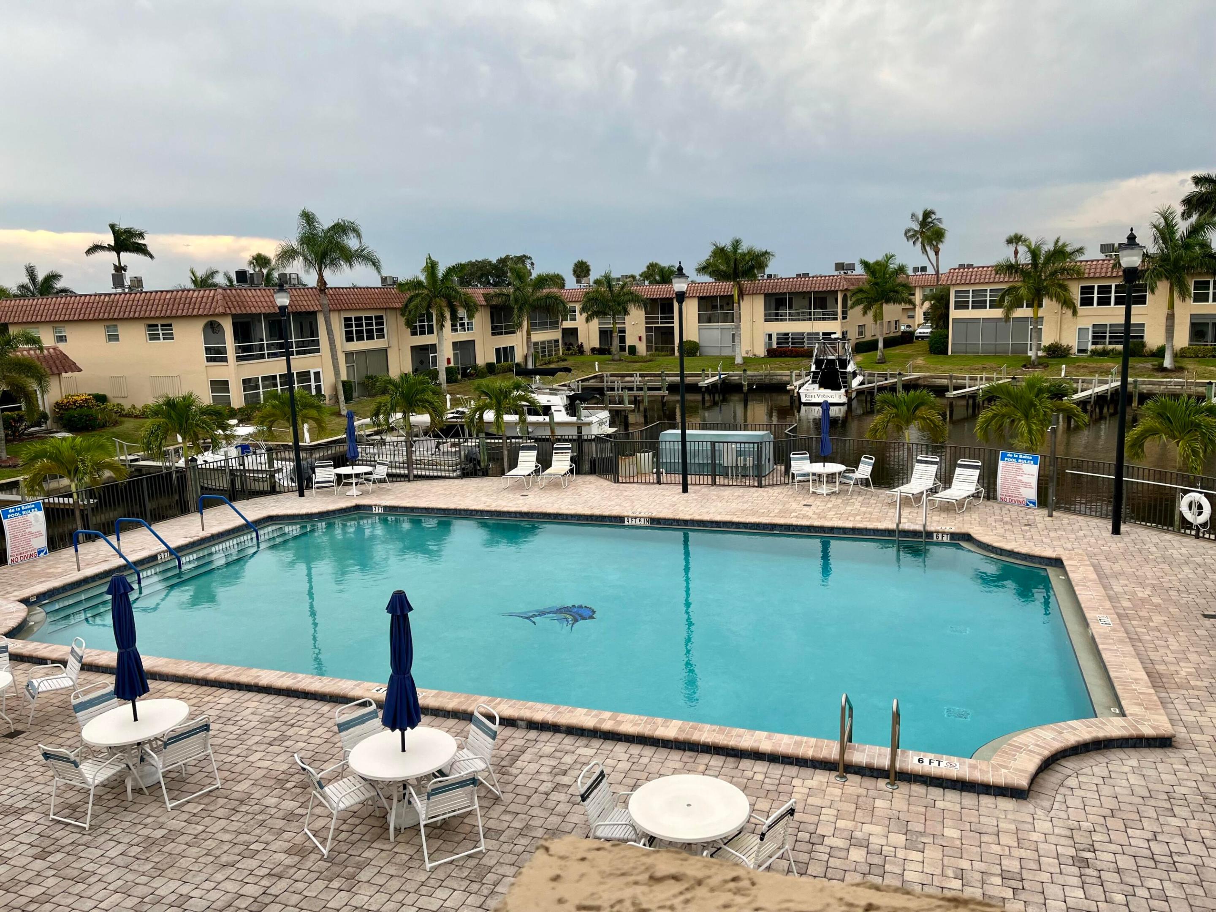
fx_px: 913
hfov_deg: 67.3
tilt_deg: -9.8
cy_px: 456
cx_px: 608
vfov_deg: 53.1
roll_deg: +3.0
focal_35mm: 26
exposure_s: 1/288
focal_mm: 5.1
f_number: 1.6
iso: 40
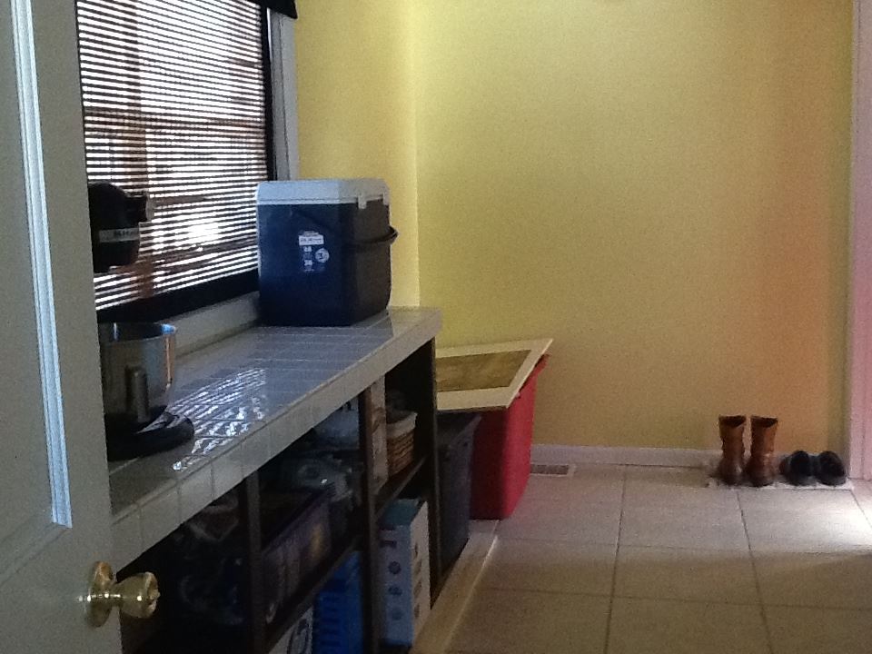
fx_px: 1108
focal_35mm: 44
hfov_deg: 42.9
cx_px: 436
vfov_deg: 32.9
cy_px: 327
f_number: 2.4
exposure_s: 1/30
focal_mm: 2.03
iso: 320
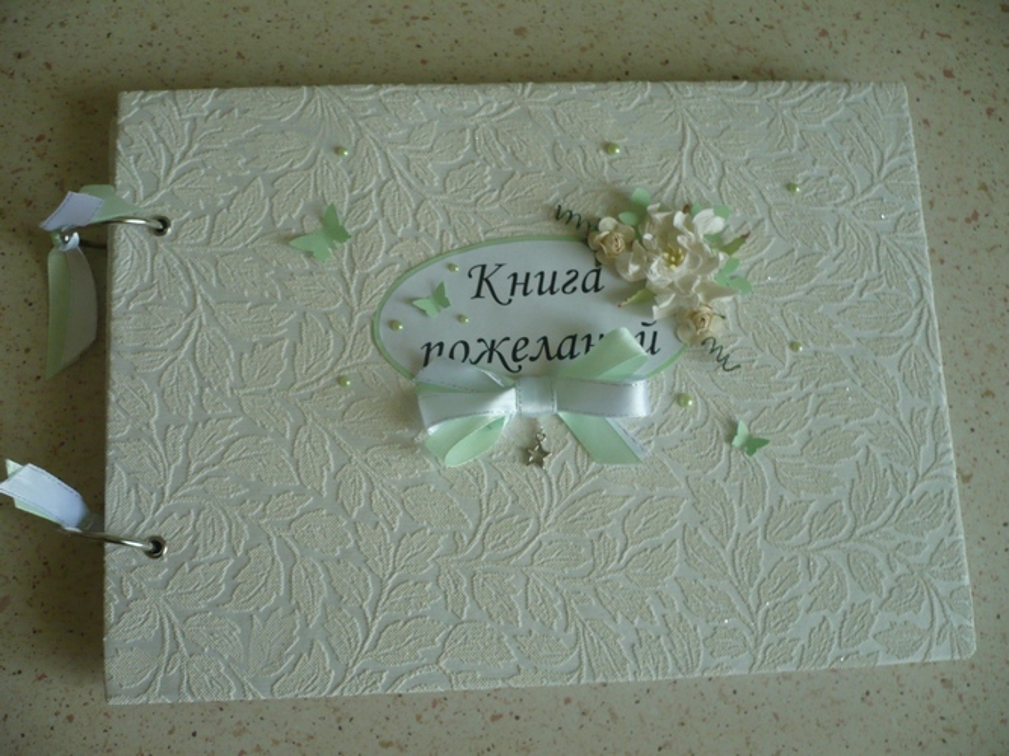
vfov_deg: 40.7
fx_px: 1020
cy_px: 378
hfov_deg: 52.6
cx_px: 504
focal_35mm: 35
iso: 200
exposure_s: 1/15
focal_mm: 5.8
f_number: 2.8
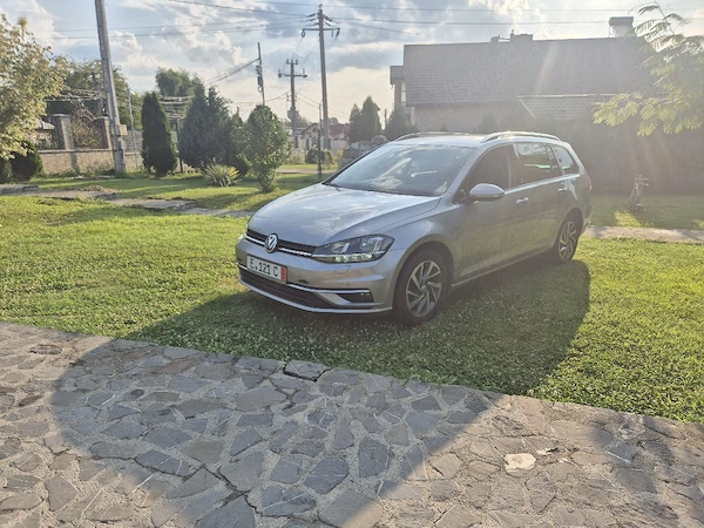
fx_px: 468
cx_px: 352
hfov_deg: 73.9
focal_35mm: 23
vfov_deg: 58.9
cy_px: 264
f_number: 1.8
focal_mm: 5.4
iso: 25
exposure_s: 1/2500
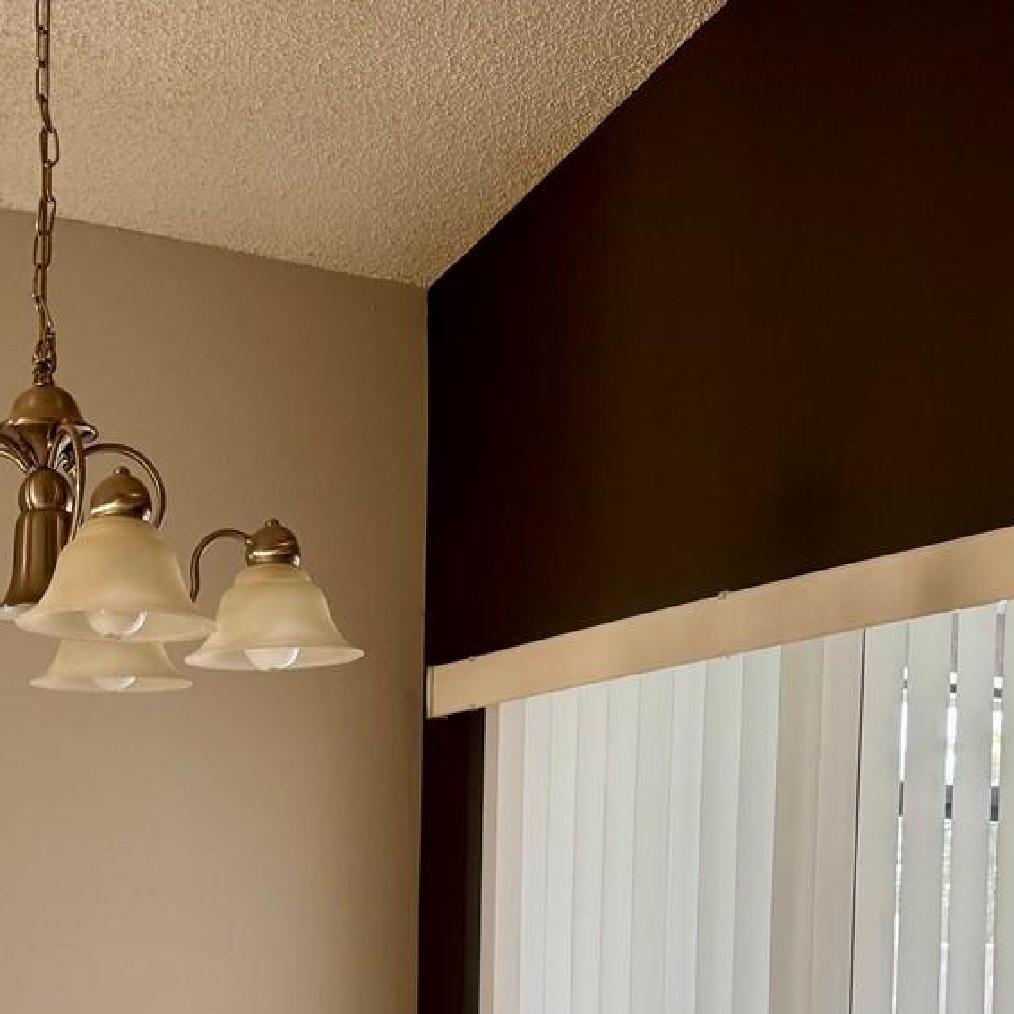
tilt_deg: -3.4
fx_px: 1988
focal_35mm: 60
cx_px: 176
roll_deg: -0.7
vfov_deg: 26.8
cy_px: 1046
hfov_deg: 27.9
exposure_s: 1/60
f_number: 1.78
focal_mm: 6.76
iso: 125
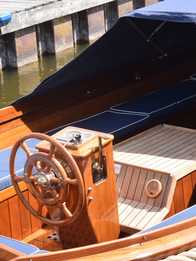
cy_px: 130
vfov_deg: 17.4
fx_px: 853
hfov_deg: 12.9
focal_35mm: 113
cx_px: 196
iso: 640
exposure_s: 1/160
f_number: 18
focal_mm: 52
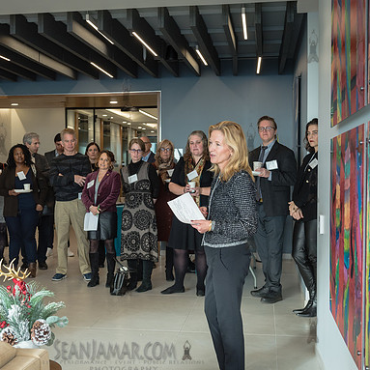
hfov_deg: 31.5
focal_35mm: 54
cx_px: 133
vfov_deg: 31.6
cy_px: 195
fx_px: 653
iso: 500
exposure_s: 1/160
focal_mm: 38
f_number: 5
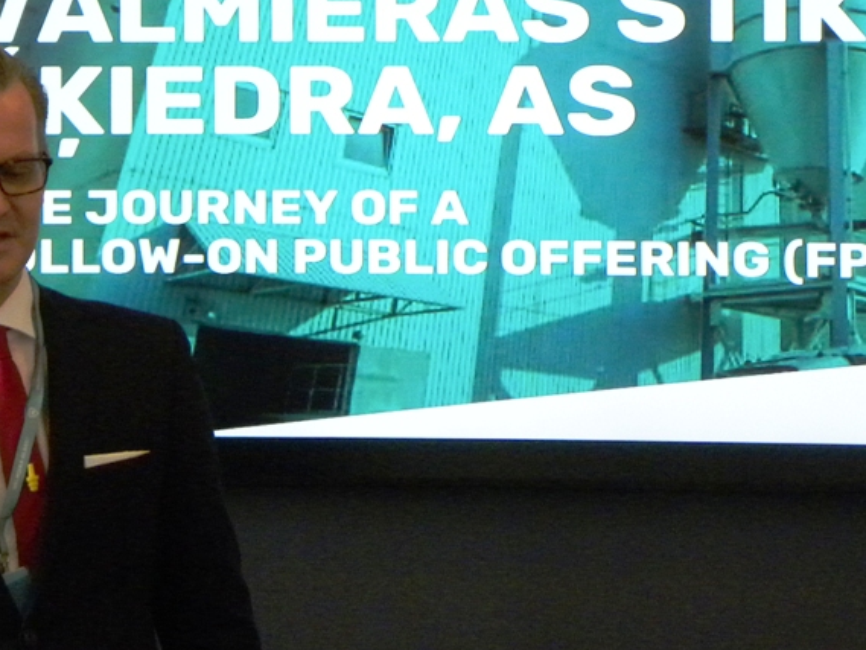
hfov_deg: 11.6
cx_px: 403
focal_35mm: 171
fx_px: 4279
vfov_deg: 8.7
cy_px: 164
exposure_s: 1/66
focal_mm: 16.9
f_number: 4
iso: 400
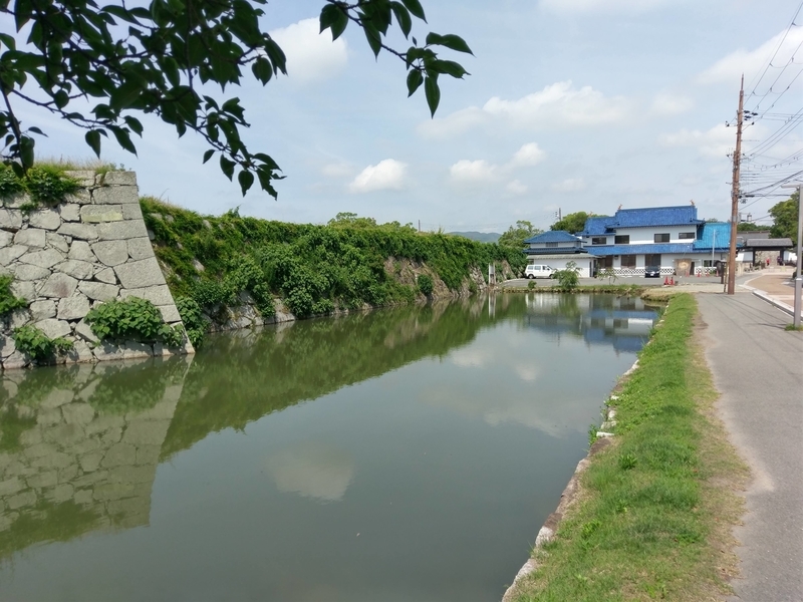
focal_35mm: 26
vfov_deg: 53.1
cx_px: 402
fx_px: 603
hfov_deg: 67.3
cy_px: 301
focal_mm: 4.58
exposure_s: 1/2824
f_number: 1.8
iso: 100
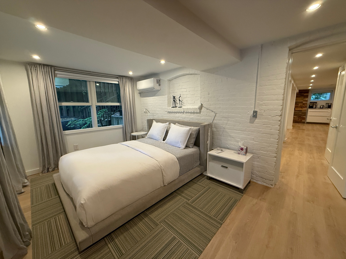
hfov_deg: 102.1
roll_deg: +1.0
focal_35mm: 14
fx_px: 140
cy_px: 130
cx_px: 173
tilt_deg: -9.2
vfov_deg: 85.7
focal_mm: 2.22
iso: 320
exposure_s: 1/120
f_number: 2.2
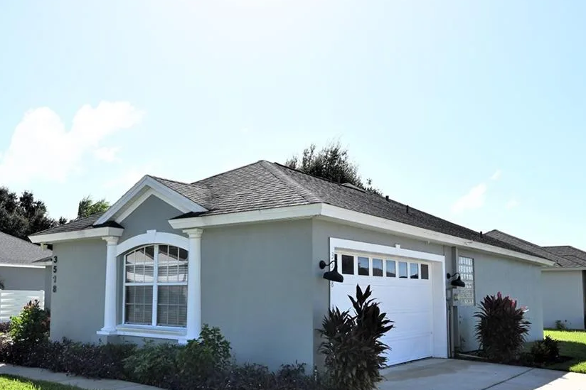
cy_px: 249
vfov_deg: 38.6
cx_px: 219
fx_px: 553
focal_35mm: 34
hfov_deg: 55.2
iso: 100
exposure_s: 1/200
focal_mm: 17.5
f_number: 11
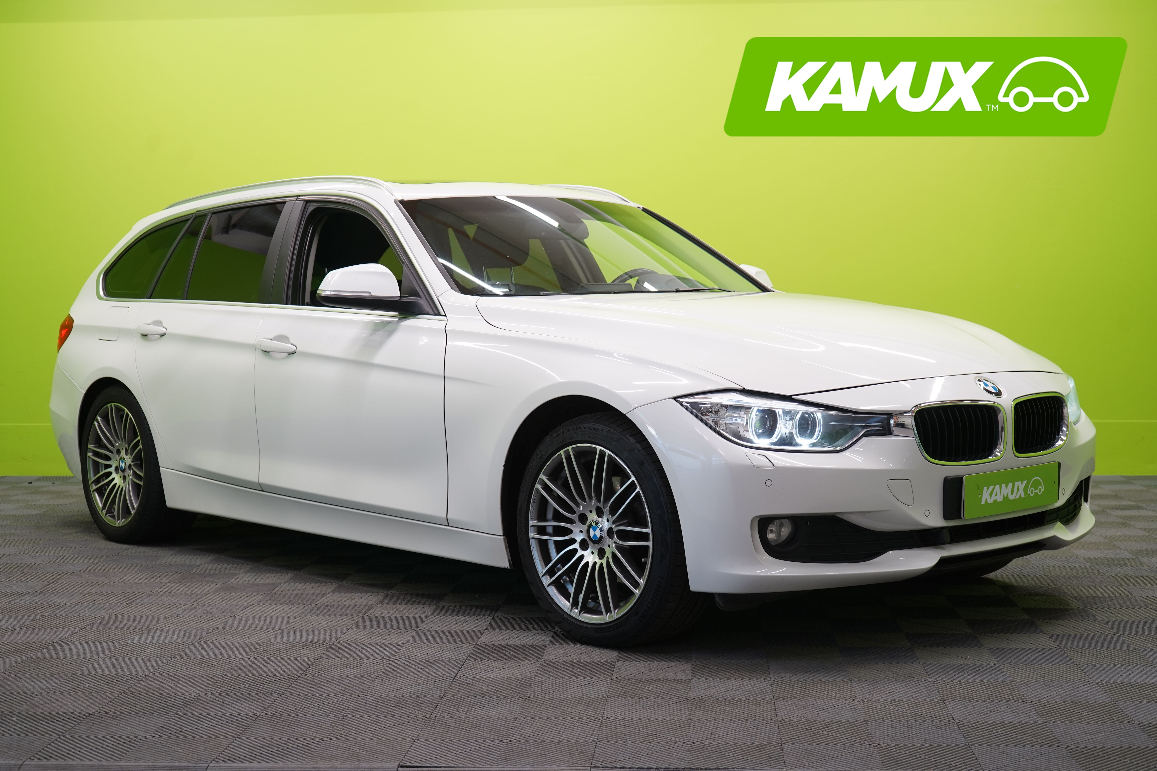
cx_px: 578
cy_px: 386
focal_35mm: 50
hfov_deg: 39.6
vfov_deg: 27.0
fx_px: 1607
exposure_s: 1/40
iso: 400
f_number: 5
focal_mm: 50
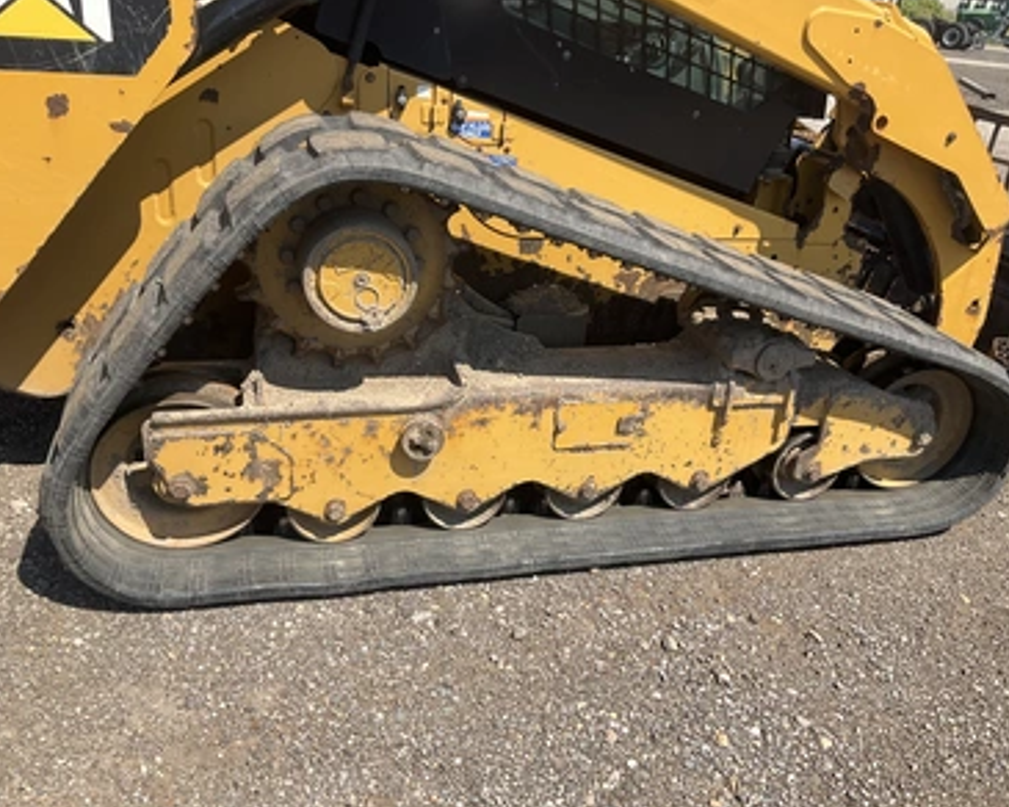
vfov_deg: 47.1
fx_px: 926
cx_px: 539
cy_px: 409
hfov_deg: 57.1
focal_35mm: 31
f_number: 1.8
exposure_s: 1/1195
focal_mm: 3
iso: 25
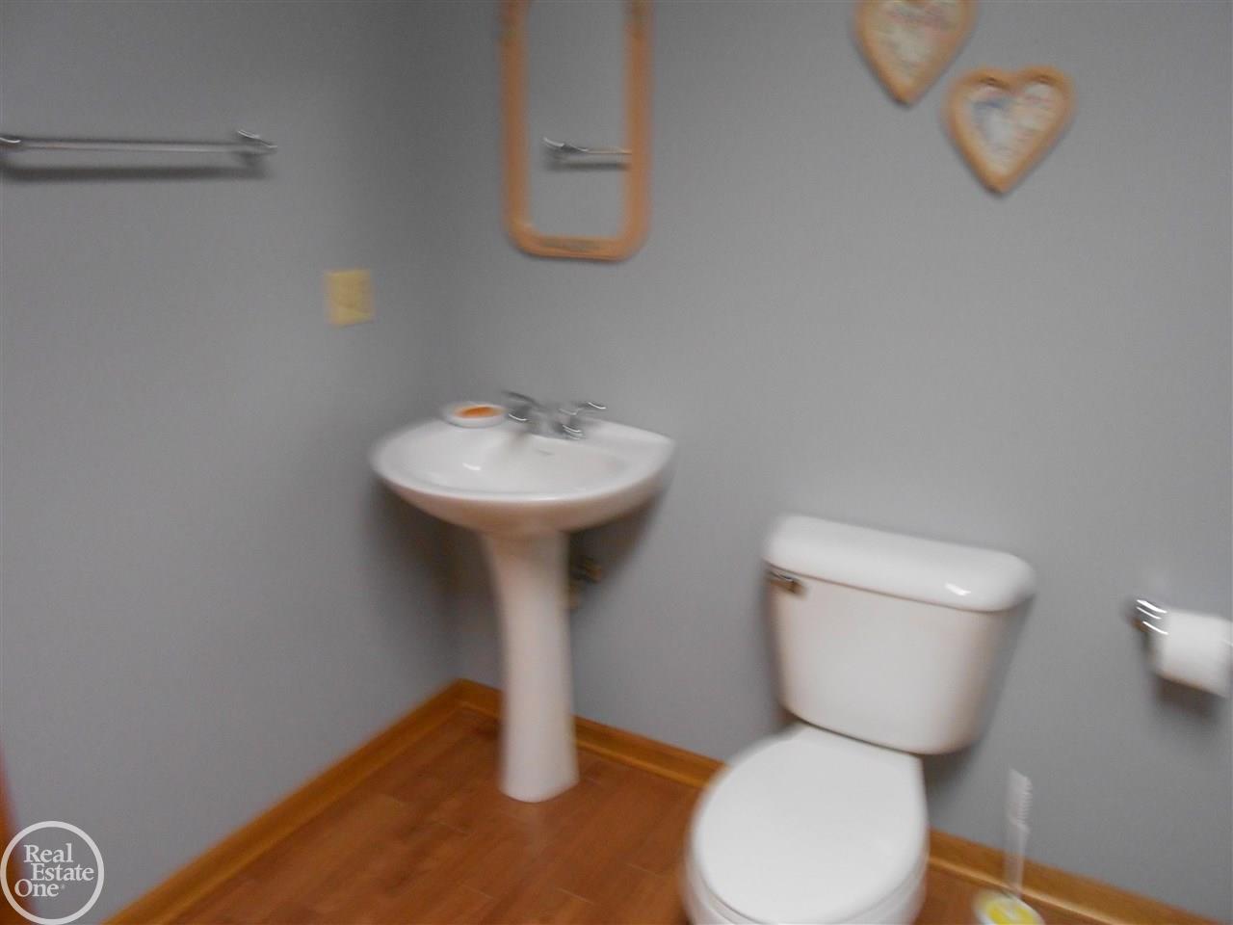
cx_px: 616
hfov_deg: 67.3
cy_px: 462
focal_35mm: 26
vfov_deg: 53.1
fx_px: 926
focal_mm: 4.6
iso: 400
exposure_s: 1/30
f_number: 3.5
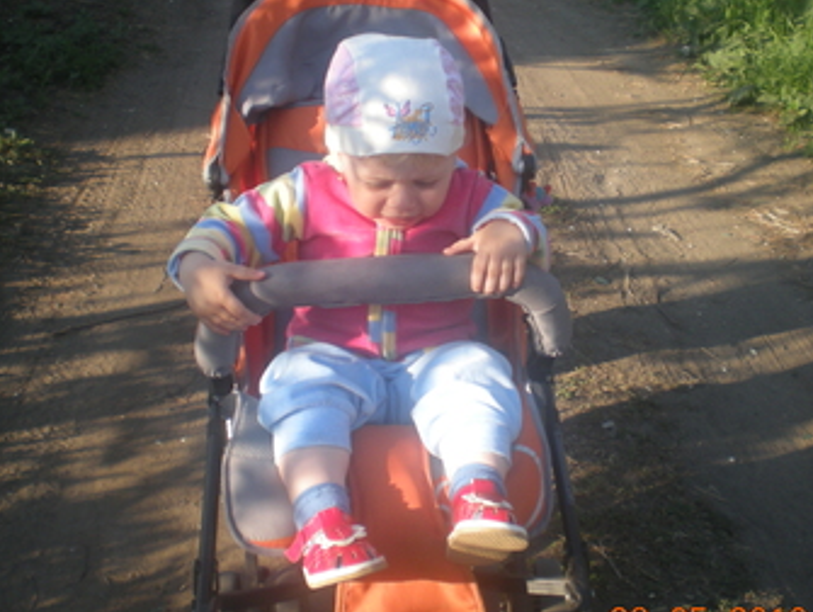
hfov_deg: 37.4
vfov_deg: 28.6
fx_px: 1199
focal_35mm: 51
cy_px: 296
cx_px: 427
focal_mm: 6.3
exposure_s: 1/210
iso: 64
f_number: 3.1
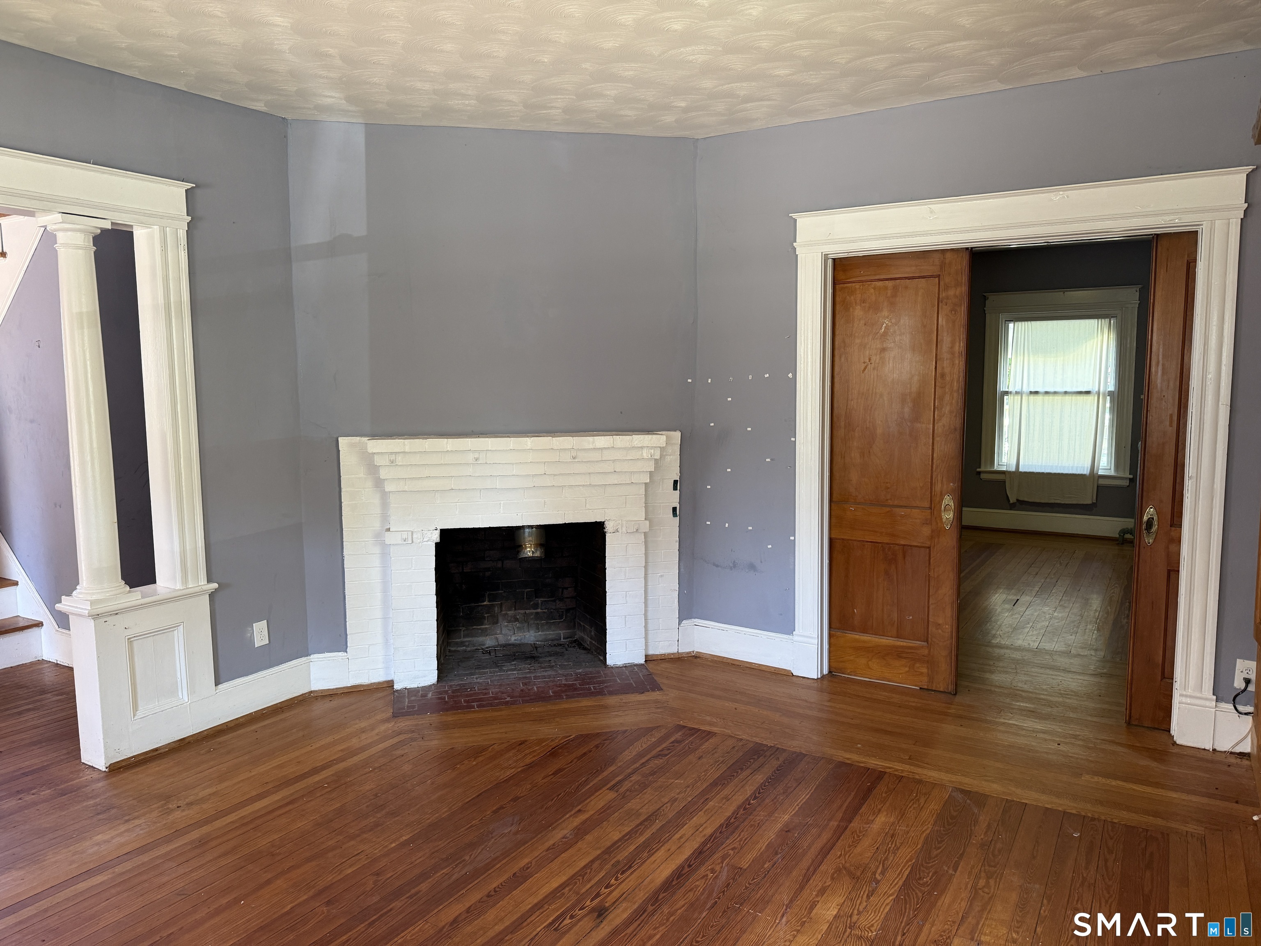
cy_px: 473
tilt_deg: -5.8
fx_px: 874
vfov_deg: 56.8
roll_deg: +0.7
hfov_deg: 71.6
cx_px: 630
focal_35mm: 24
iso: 200
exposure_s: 1/81
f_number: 1.78
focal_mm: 6.76
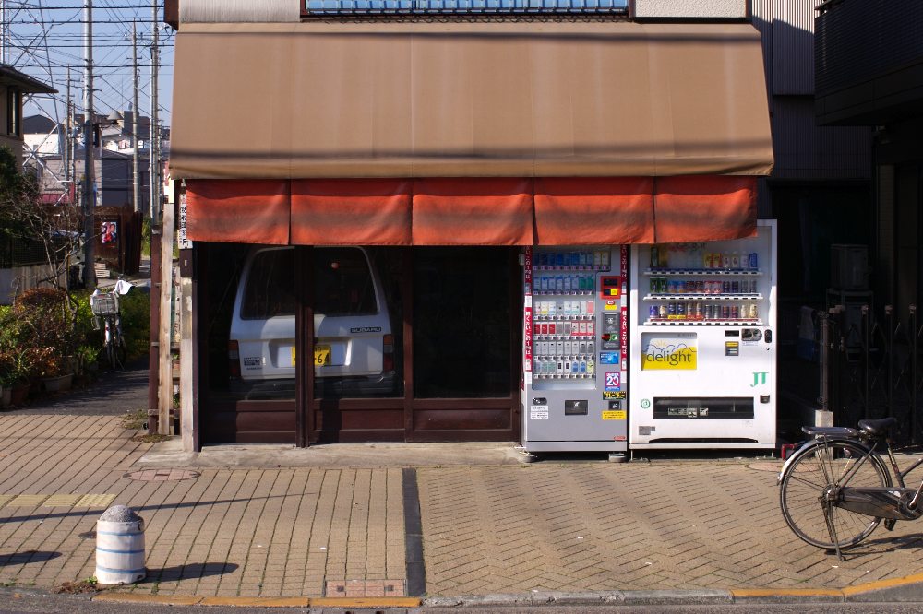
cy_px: 307
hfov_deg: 37.9
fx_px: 1346
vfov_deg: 25.7
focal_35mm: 52
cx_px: 462
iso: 100
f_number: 9
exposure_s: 1/160
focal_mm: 35
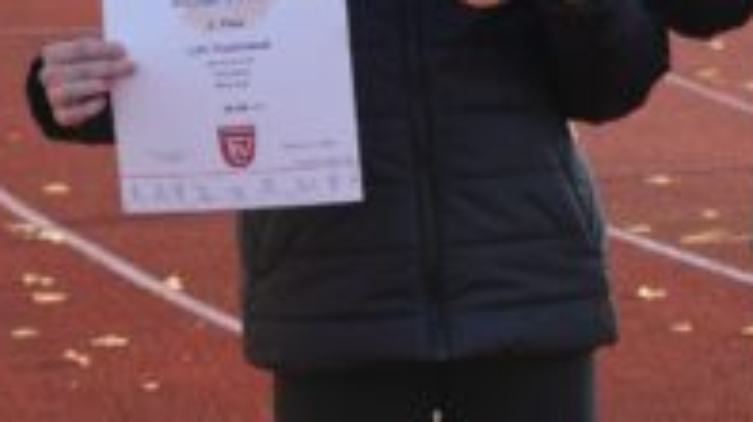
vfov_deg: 6.1
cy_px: 300
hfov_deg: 10.5
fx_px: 3970
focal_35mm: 199
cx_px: 1046
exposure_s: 1/100
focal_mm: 49
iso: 100
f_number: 5.6
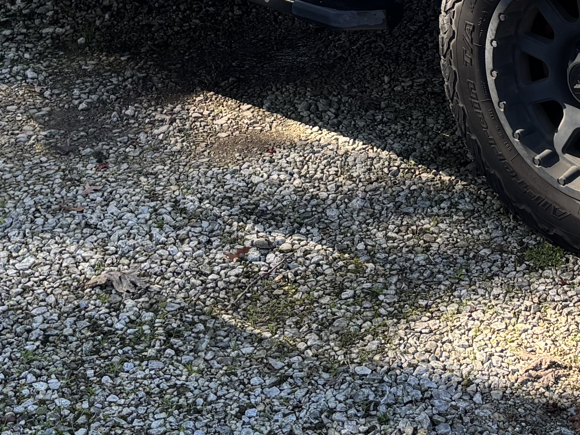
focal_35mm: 85
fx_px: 1424
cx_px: 415
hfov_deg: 22.9
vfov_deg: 16.1
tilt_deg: -10.7
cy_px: -182
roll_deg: +0.4
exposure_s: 1/565
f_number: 1.6
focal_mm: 5.96
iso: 50
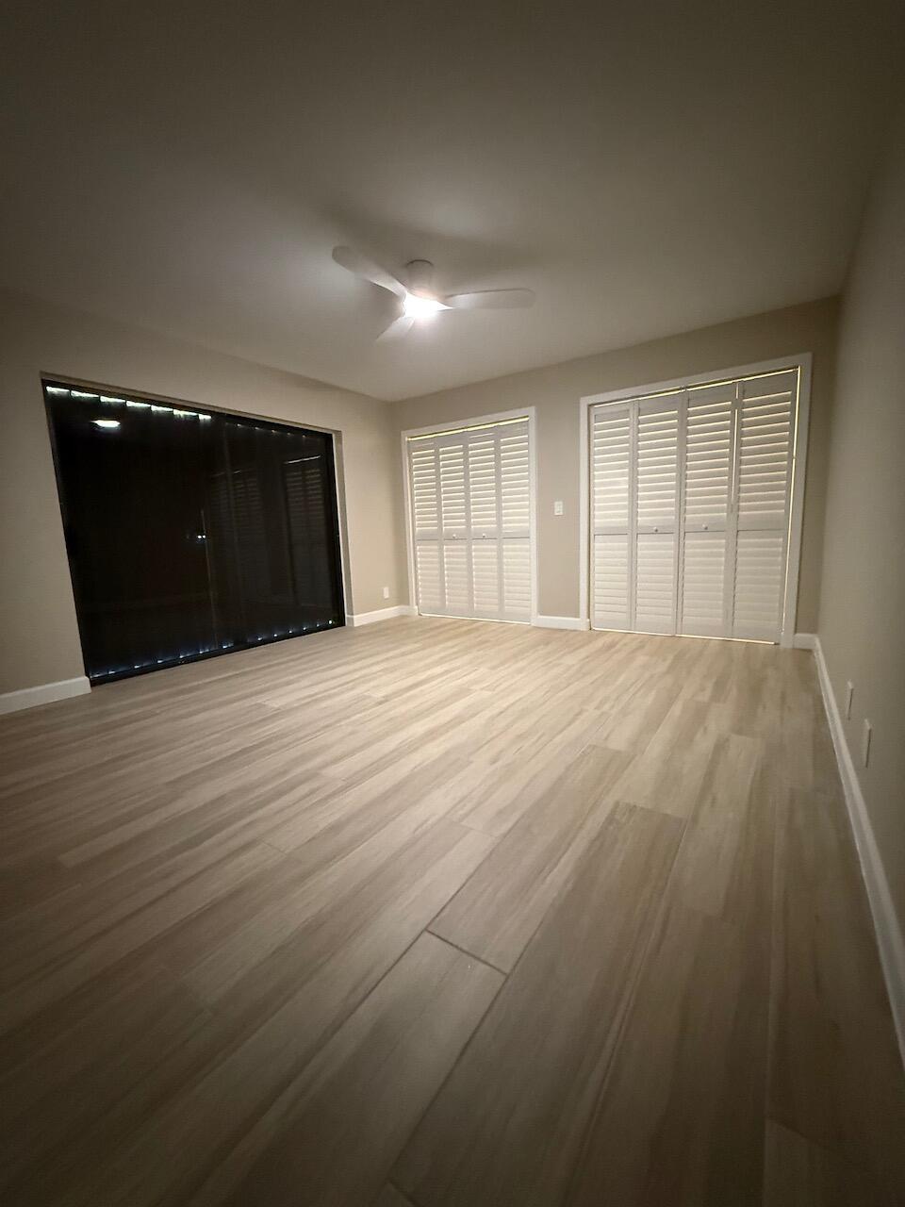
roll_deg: +2.1
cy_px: 604
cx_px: 452
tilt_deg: -7.3
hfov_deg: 85.7
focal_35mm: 14
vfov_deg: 102.1
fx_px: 488
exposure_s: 1/40
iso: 1000
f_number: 2.2
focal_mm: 2.22
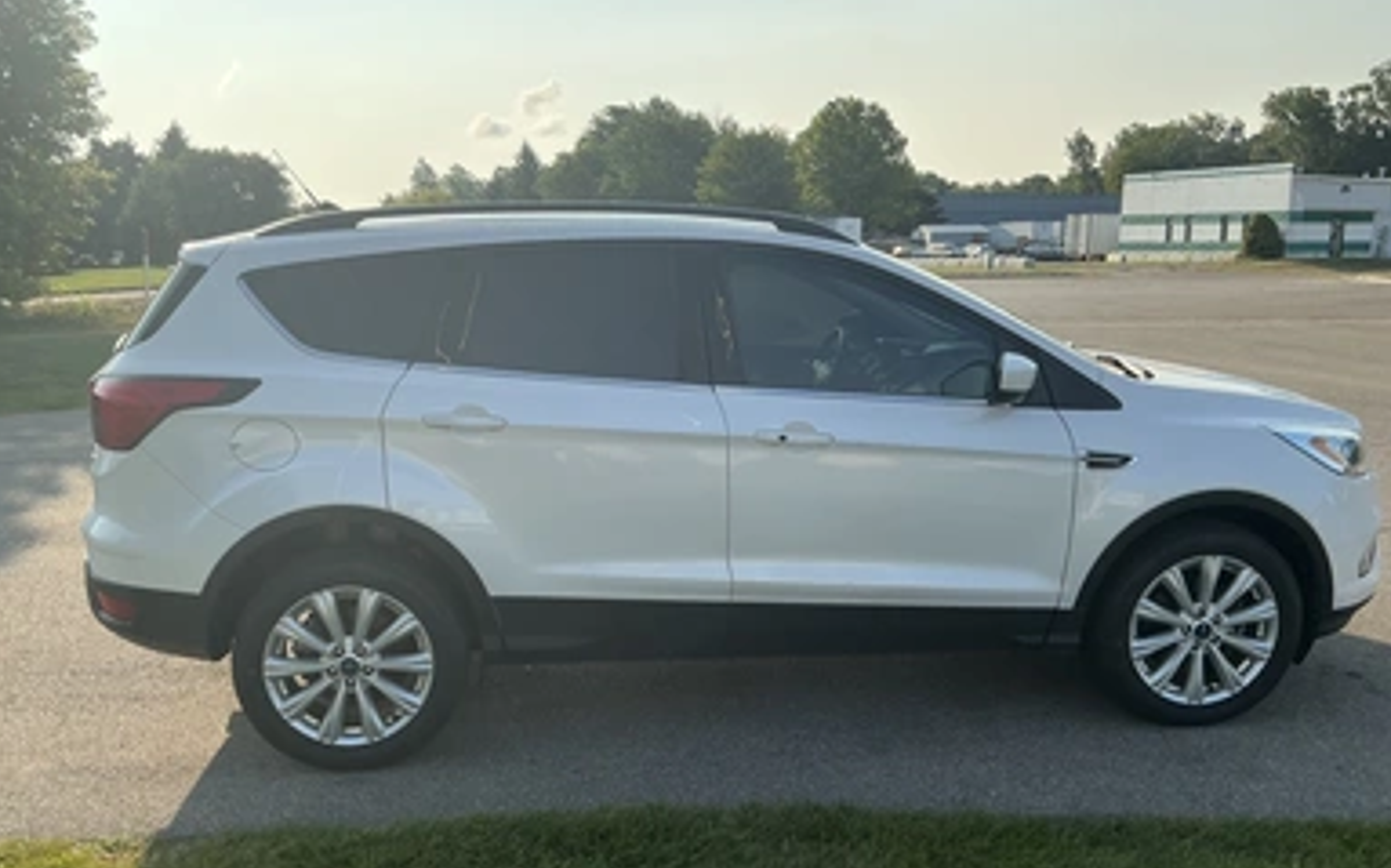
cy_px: 483
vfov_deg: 40.5
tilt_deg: -11.2
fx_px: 1175
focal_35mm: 31
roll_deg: -0.8
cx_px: 668
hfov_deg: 61.2
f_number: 1.8
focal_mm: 3
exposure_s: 1/1377
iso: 25
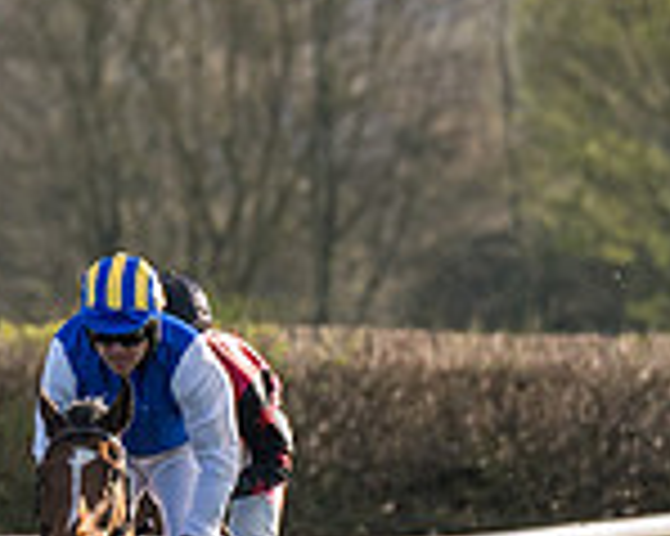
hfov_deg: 1.2
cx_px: 199
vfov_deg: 1.0
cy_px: 659
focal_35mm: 1616
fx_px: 32023
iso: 400
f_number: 4
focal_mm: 200
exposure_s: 1/1600
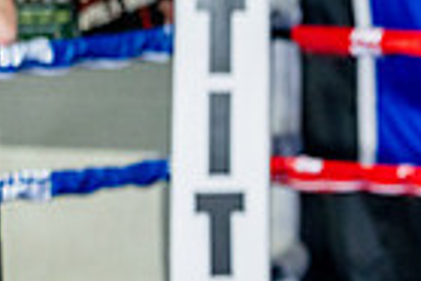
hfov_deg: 6.8
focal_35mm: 292
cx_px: 851
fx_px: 3418
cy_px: 295
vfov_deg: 4.7
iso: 4000
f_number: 2
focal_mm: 70
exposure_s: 1/800
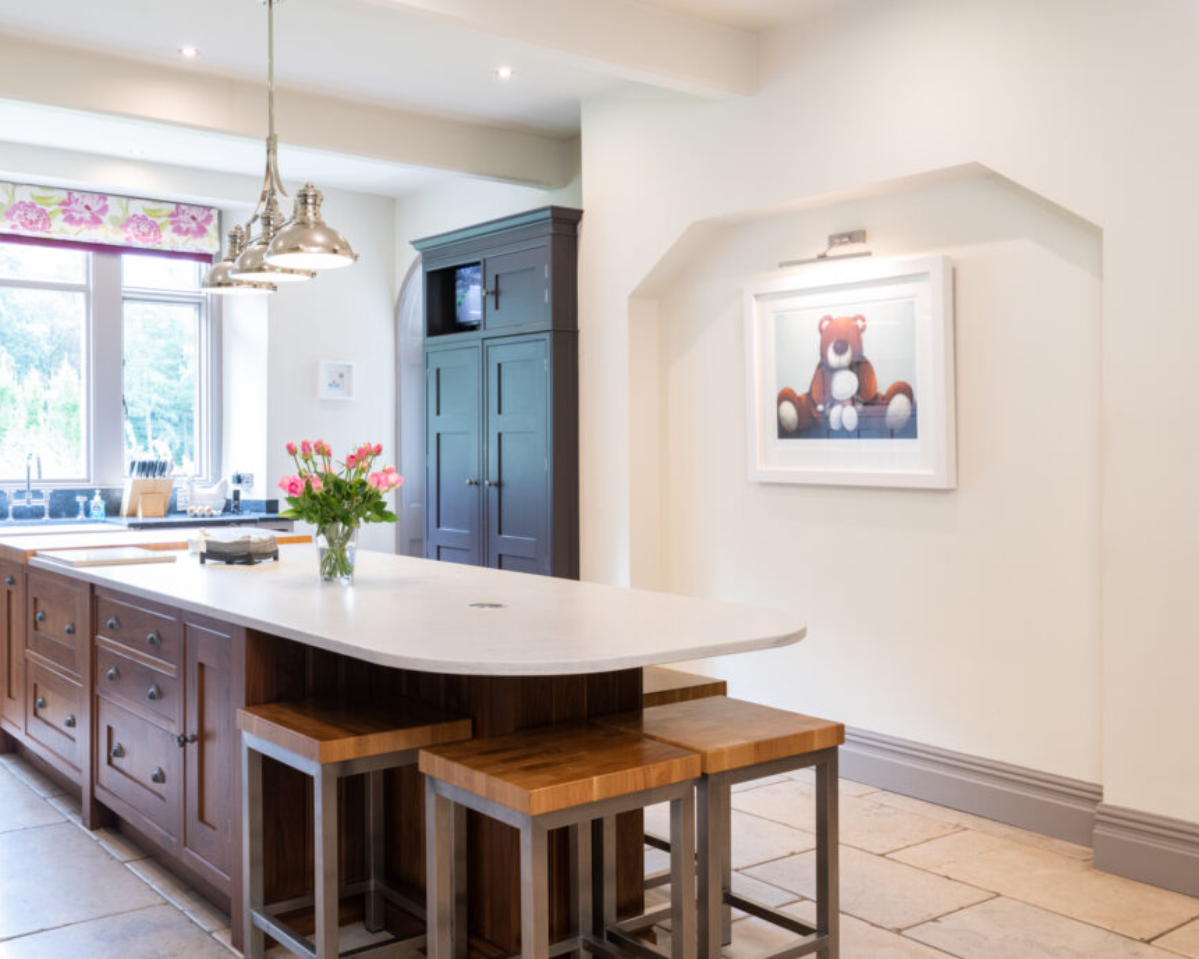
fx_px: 1207
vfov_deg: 43.4
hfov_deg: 52.6
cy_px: 478
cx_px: 500
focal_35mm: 34
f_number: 8
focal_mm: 30
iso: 400
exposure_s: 1/6
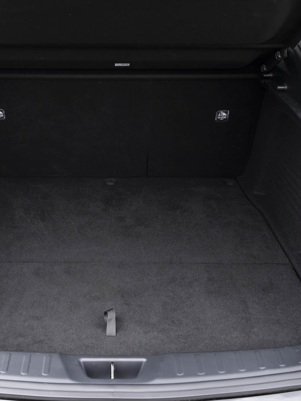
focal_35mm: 57
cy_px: 147
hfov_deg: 25.6
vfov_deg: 33.6
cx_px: 111
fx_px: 661
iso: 50
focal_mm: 30
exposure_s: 1/30
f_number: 7.1
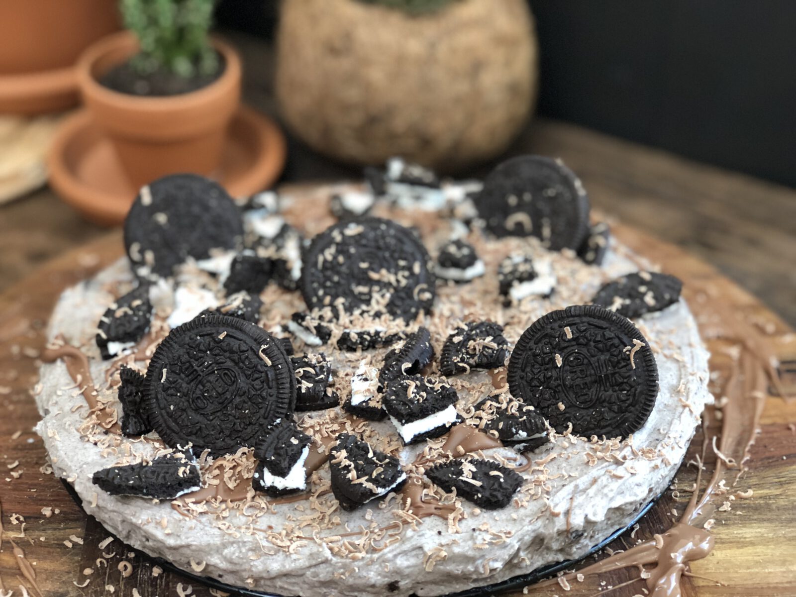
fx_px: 1311
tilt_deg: -33.3
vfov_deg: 25.7
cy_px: 298
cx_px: 398
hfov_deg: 33.8
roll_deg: -0.1
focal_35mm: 57
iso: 500
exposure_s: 1/97
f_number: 2.8
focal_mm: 6.6
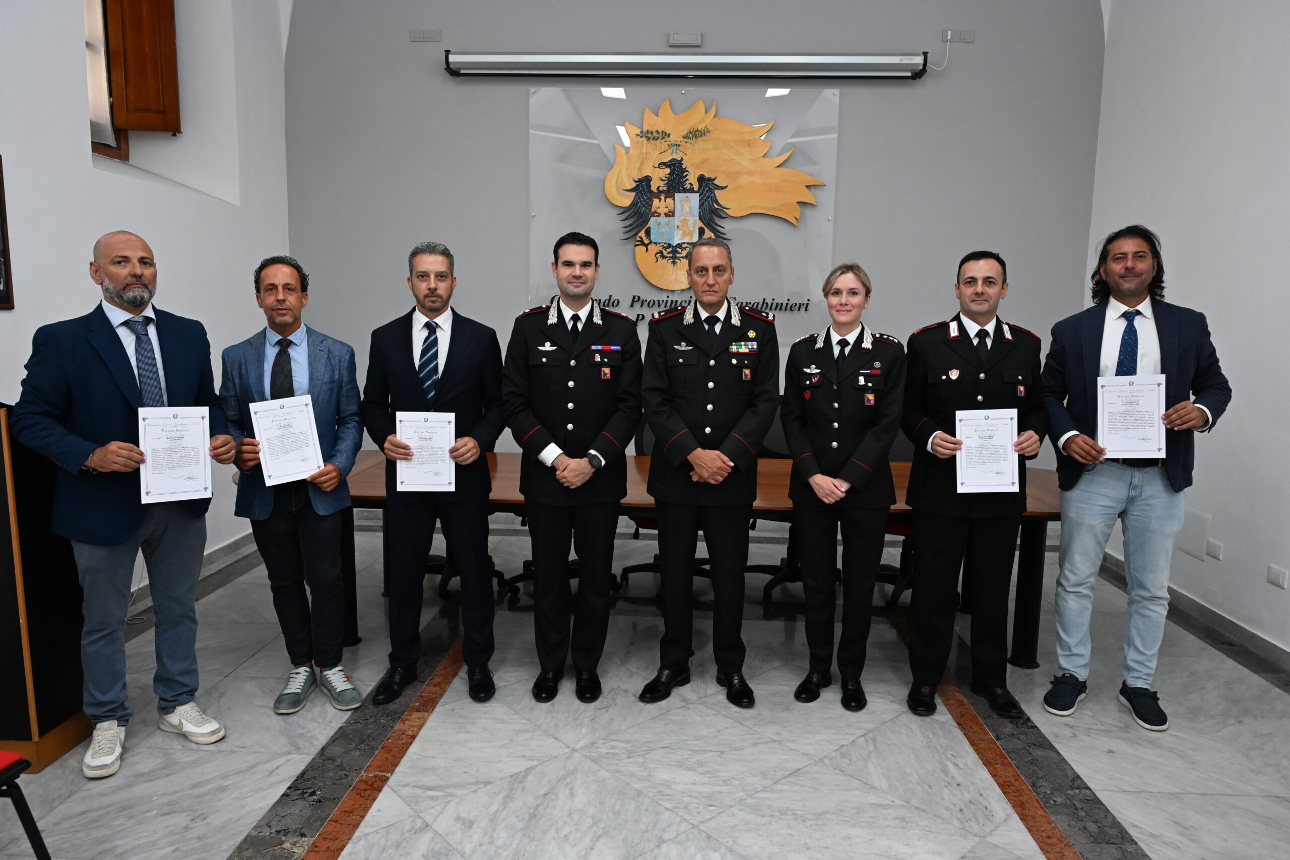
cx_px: 645
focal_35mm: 24
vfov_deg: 53.1
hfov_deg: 73.7
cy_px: 430
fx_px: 860
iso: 3200
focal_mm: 24
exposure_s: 1/100
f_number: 9
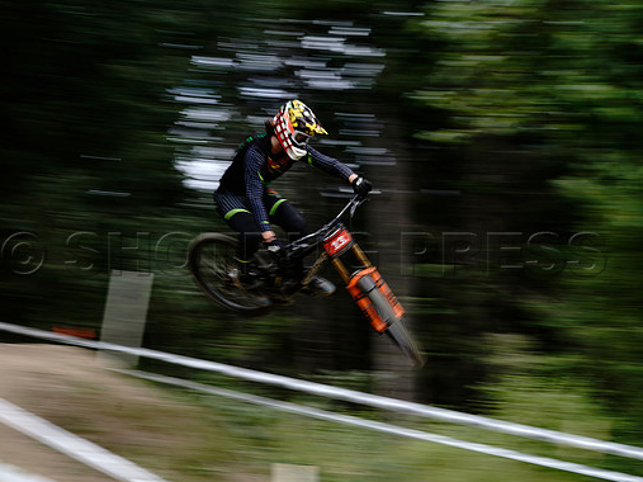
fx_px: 1430
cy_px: 242
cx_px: 309
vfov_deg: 19.1
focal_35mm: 77
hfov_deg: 25.3
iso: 50
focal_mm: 70
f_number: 9
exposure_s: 1/40
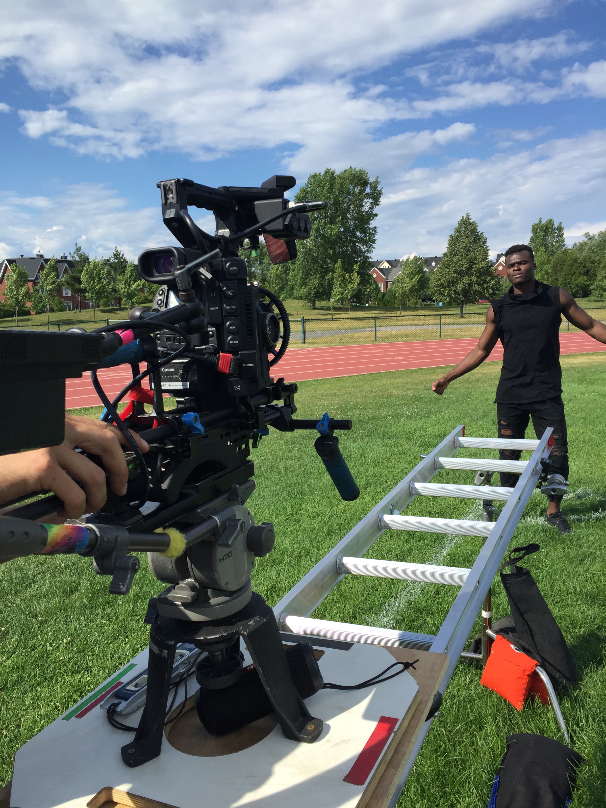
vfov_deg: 61.7
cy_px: 404
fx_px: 677
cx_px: 303
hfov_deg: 48.2
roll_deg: +1.9
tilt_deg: -11.4
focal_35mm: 29
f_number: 2.2
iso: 32
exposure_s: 1/1980
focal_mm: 4.15
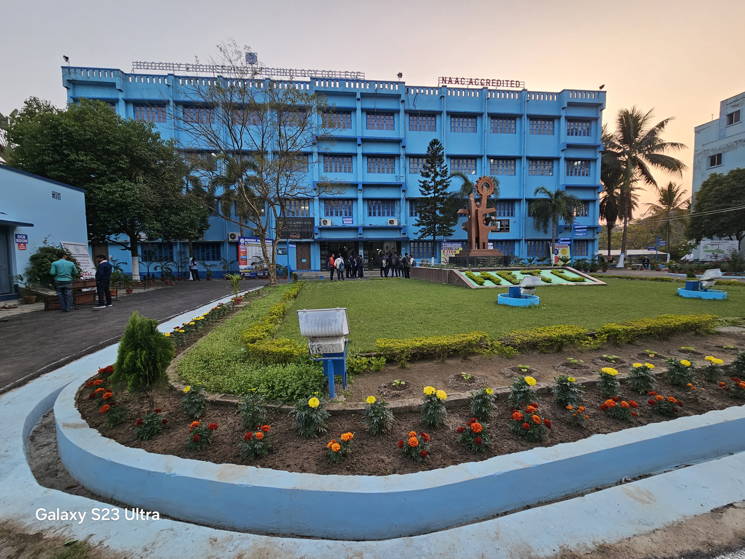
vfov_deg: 89.9
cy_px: 280
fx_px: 280
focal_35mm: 13
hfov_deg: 106.2
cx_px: 372
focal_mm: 2.2
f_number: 2.2
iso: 50
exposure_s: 1/136
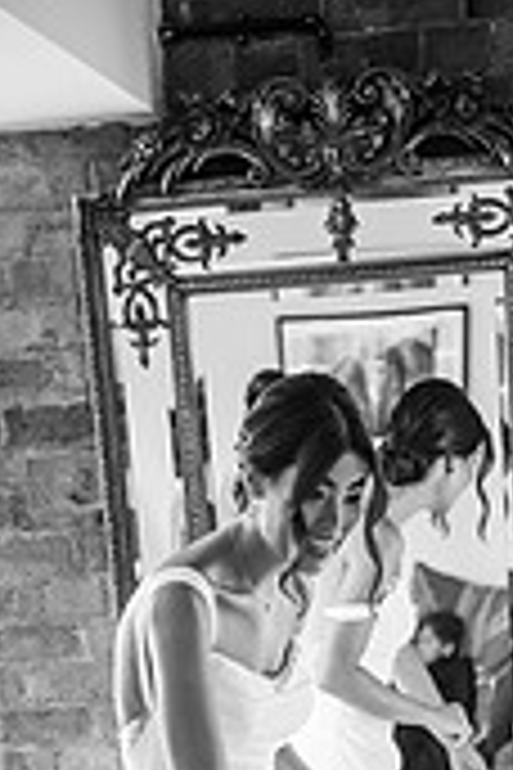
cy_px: 1009
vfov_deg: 20.2
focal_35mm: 92
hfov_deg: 14.8
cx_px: 371
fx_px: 1966
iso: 400
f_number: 2
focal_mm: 35
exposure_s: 1/200
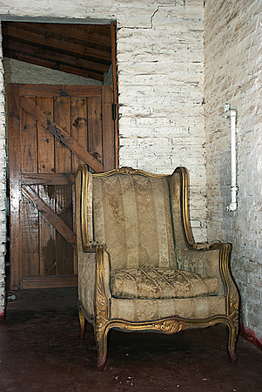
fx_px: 572
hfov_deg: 25.8
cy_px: 196
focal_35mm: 52
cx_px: 131
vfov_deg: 37.8
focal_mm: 35
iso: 320
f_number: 4.5
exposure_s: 1/60
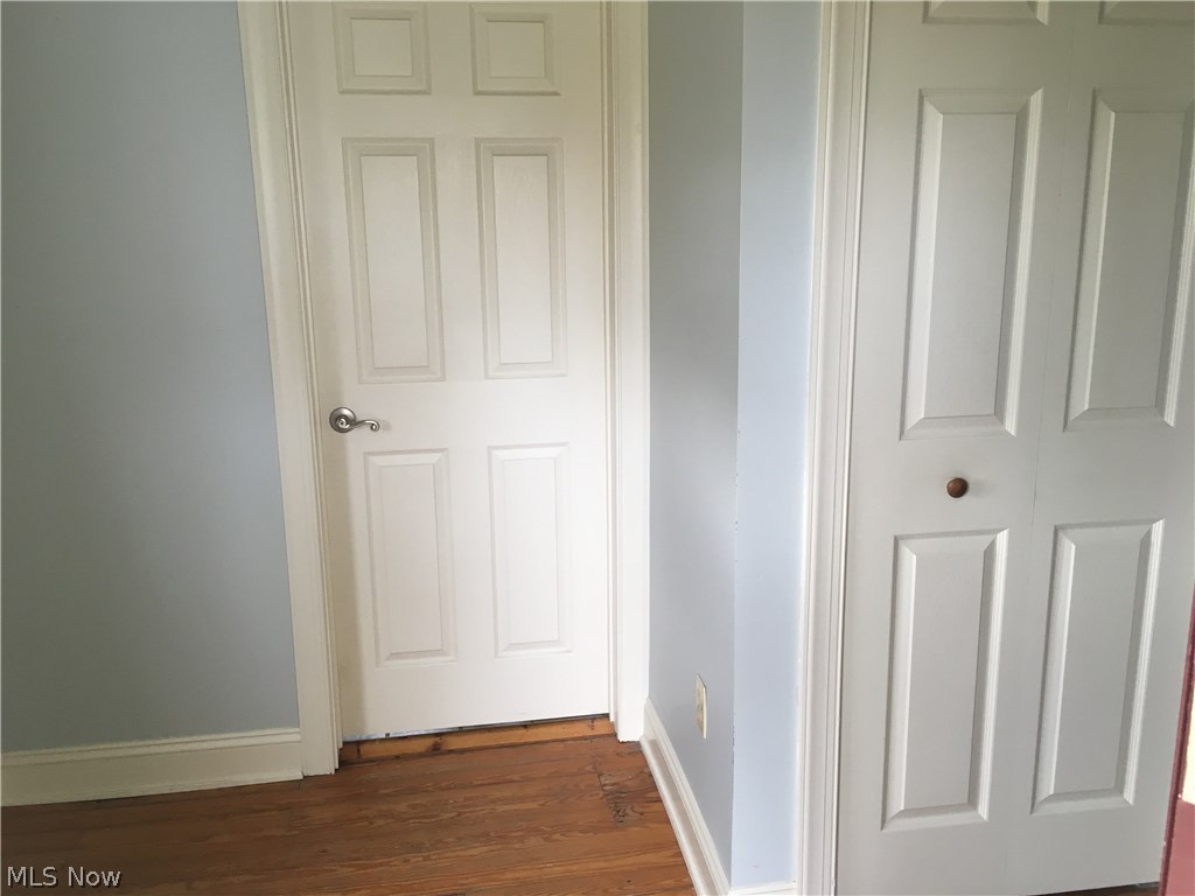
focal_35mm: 29
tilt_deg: -12.3
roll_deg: +1.6
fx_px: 1001
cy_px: 448
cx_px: 598
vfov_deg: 48.2
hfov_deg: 61.7
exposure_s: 1/30
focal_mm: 4.15
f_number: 2.2
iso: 50
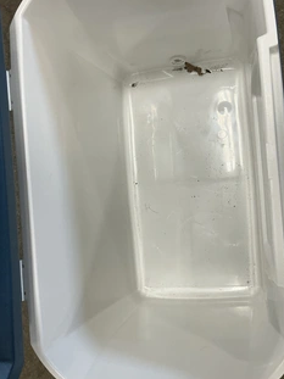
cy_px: 190
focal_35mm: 36
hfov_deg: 39.5
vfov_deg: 51.4
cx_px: 163
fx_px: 394
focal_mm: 3
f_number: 1.8
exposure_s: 1/60
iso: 100
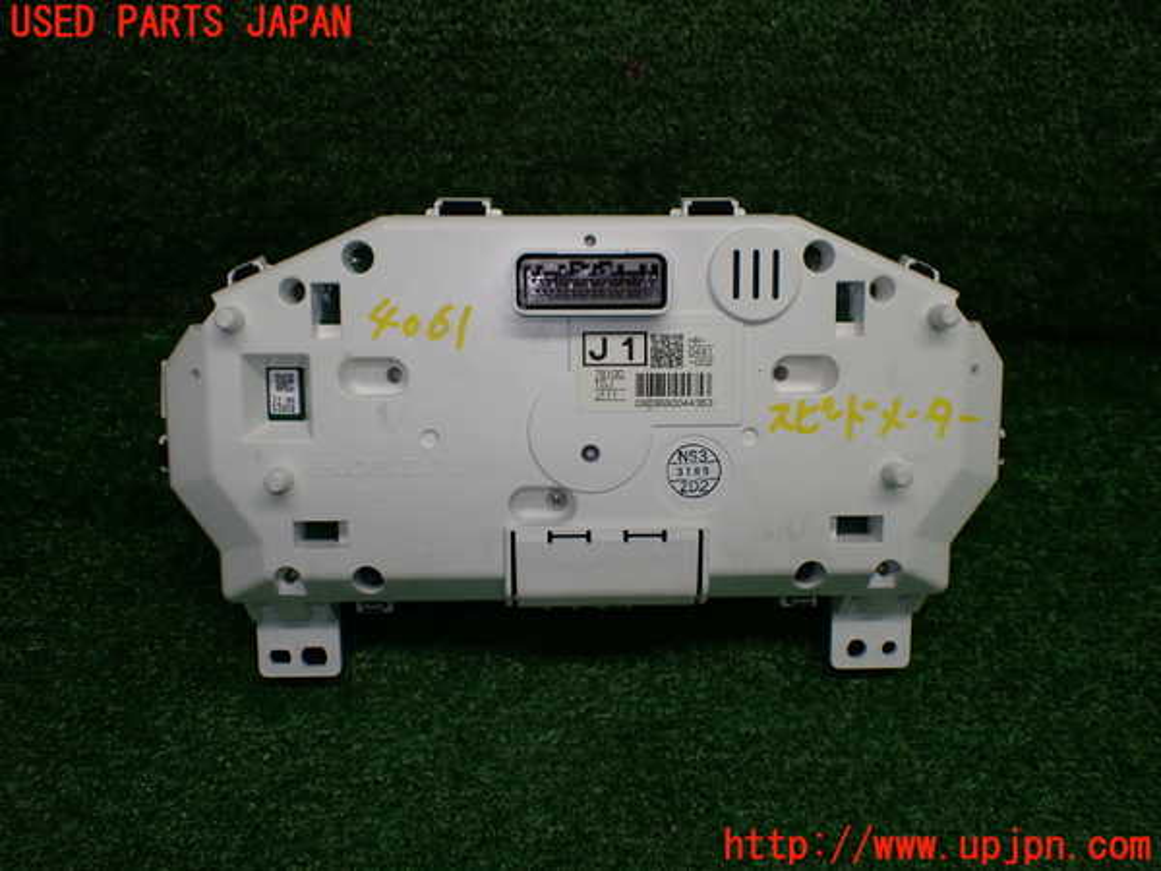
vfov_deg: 46.8
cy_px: 436
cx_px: 580
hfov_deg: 60.0
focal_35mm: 30
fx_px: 1006
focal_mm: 5.4
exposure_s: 1/125
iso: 125
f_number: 2.3
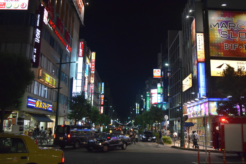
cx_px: 123
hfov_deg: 55.1
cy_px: 82
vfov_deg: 38.4
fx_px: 236
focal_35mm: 34
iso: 3200
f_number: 3.8
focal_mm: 23
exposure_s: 1/250
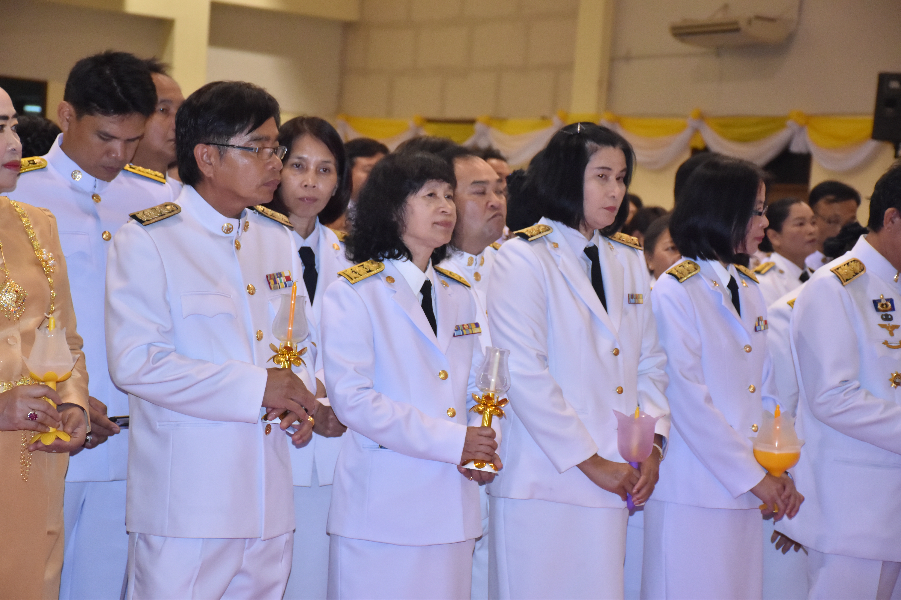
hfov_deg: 19.5
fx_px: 2628
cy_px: 300
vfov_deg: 13.0
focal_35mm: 105
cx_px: 450
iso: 2000
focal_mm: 70
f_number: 6.3
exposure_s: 1/125
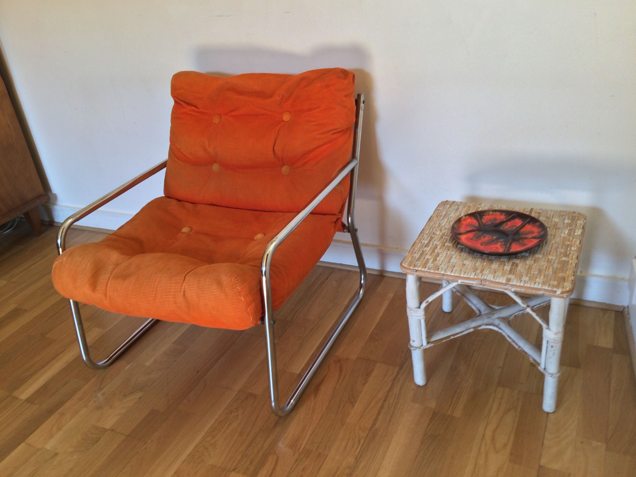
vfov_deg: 45.4
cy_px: 238
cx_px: 318
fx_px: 570
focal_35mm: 31
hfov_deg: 58.4
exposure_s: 1/33
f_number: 2.4
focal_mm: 3.3
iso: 32
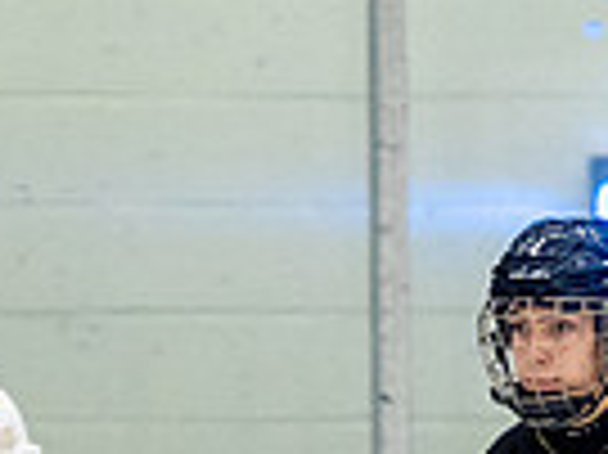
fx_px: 25761
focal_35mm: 1468
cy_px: 607
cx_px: 668
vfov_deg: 1.0
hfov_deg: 1.4
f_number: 2.8
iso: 2000
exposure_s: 1/640
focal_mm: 180
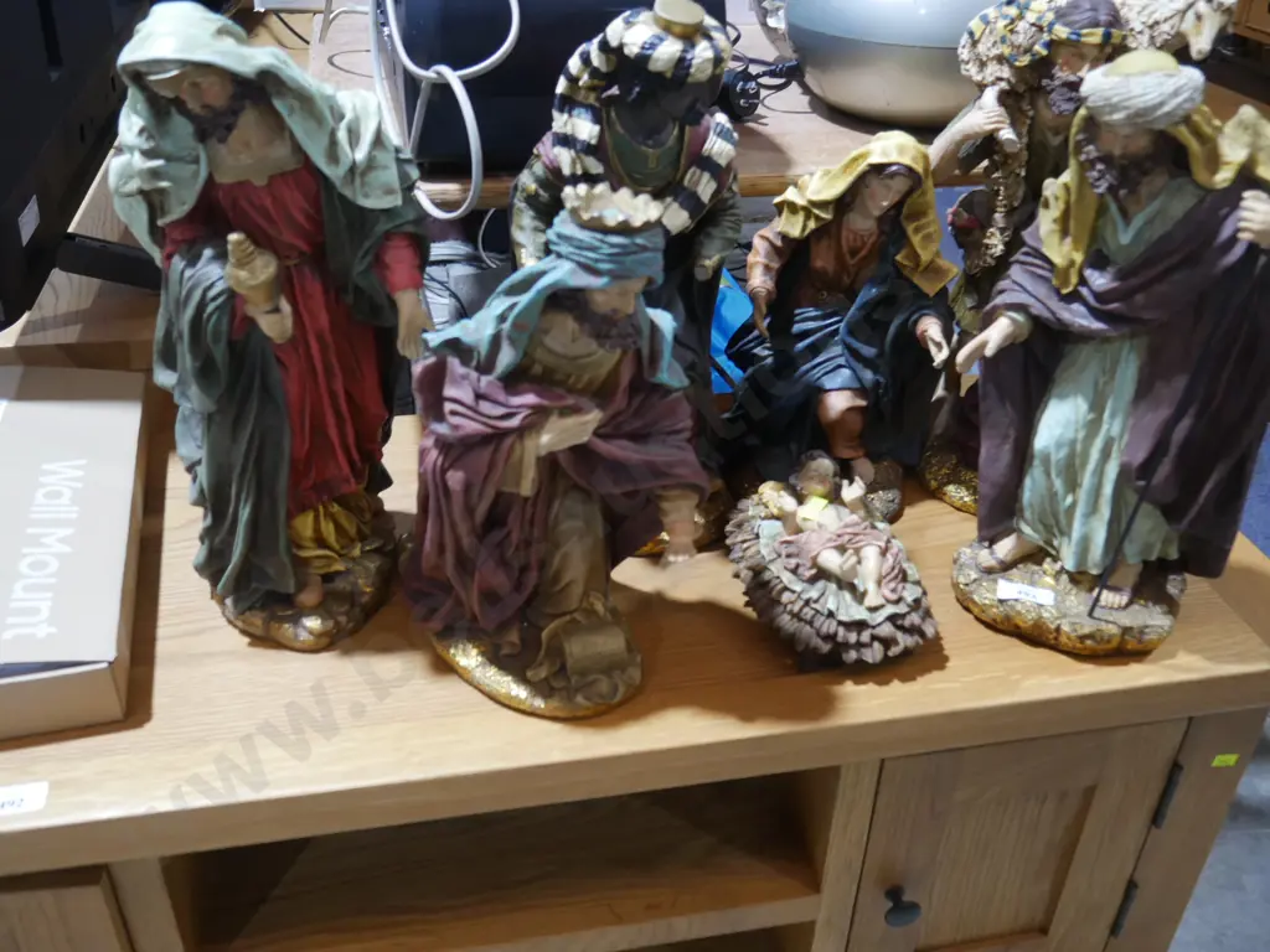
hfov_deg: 56.8
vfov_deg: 44.2
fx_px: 1174
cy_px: 476
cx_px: 635
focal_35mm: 32
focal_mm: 16
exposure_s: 1/60
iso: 640
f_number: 3.6
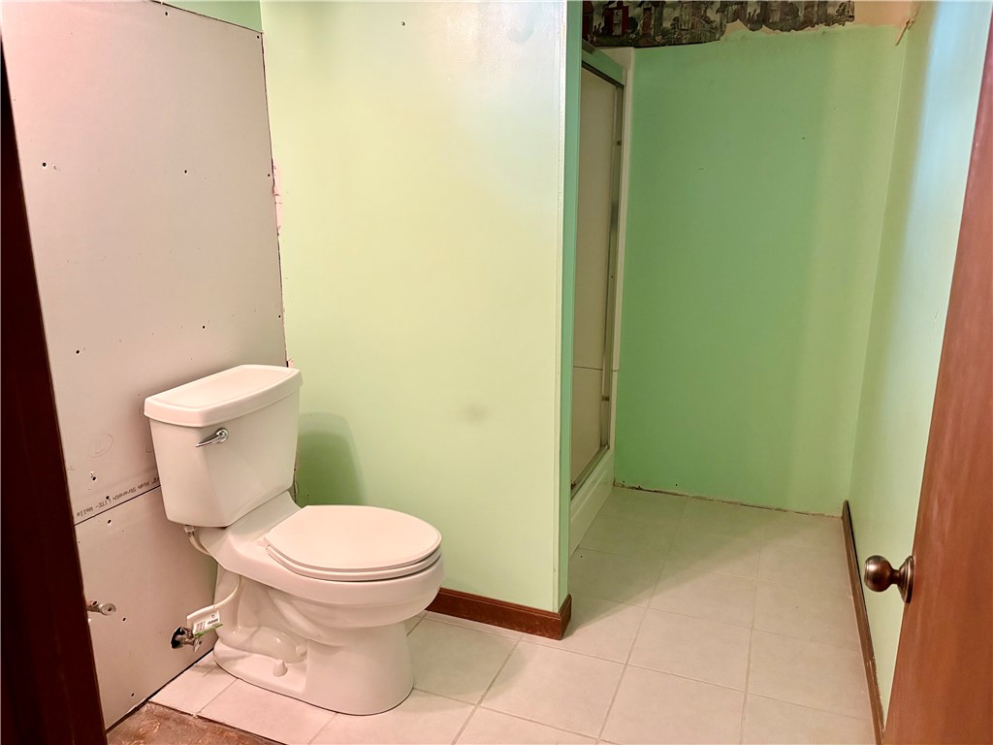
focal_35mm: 26
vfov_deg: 53.1
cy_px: 372
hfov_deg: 67.3
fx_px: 746
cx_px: 496
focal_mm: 5.96
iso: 400
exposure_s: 1/60
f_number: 1.6
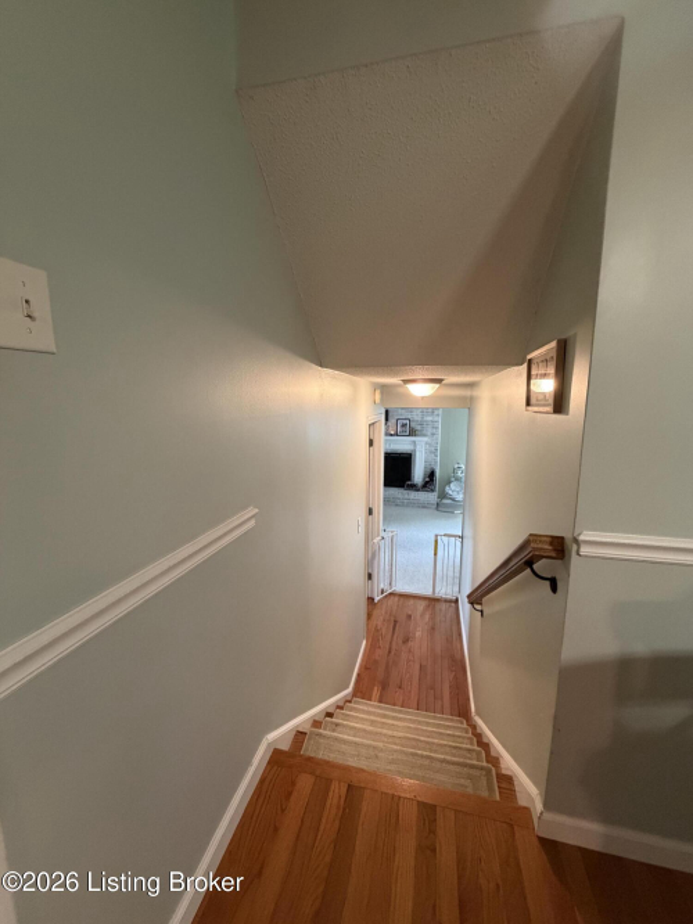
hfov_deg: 85.7
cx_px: 346
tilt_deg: -8.9
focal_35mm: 14
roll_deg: -0.2
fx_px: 374
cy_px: 462
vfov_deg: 102.1
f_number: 2.2
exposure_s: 1/60
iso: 500
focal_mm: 2.22
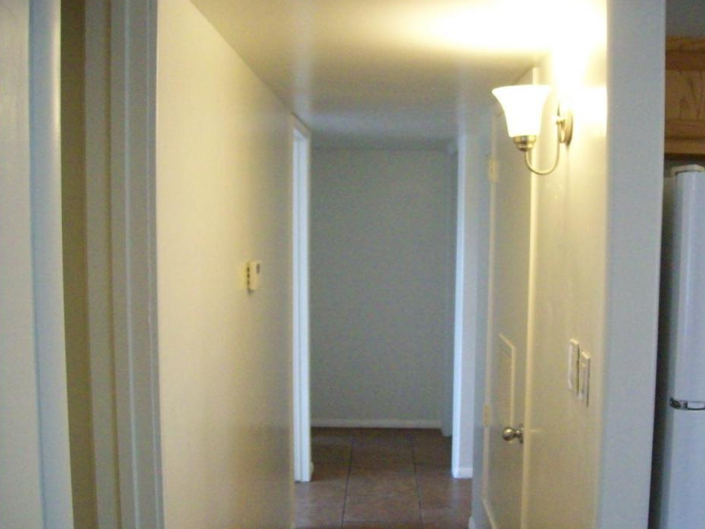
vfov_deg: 35.9
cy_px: 276
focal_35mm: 40
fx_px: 814
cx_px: 389
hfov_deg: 46.7
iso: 402
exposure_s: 1/64
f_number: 2.7
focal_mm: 6
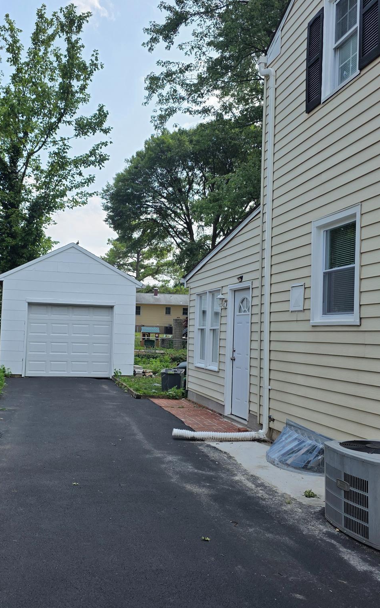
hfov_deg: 37.7
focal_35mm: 33
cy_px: 307
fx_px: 547
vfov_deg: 58.1
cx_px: 114
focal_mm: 6.3
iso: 80
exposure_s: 1/4057
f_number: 1.7
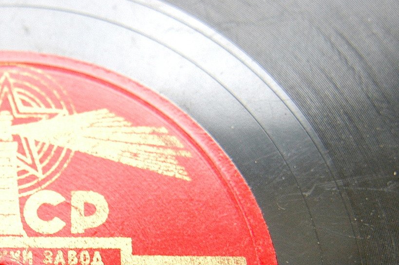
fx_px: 1420
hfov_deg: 15.7
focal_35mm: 128
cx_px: -4
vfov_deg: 10.5
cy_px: 305
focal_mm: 35
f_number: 3.5
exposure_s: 1/45
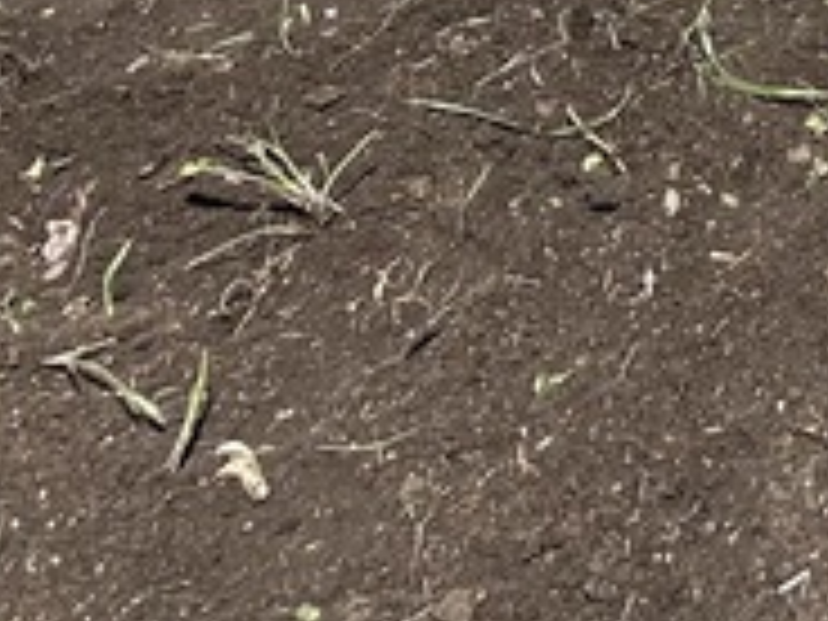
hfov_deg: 11.4
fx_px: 3468
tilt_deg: -21.0
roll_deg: -0.9
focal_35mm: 145
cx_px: 1976
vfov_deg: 8.8
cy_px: -1076
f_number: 1.5
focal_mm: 5.7
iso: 50
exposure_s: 1/4630
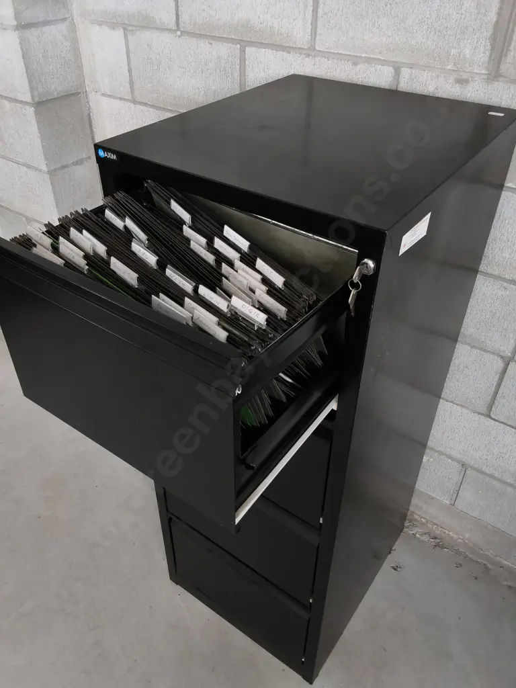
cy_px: 344
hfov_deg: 51.4
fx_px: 537
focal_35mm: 27
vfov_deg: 65.3
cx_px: 258
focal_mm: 2.87
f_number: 2
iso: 200
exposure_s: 1/100
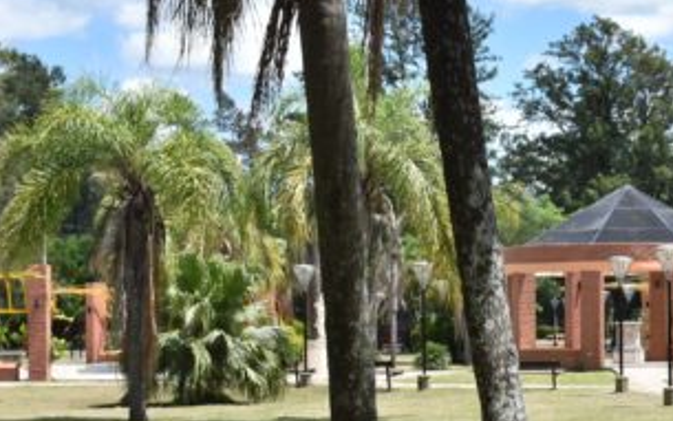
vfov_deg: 10.9
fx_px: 2202
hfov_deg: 17.1
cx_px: 621
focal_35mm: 120
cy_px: 317
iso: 640
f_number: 14
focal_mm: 40
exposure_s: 1/800
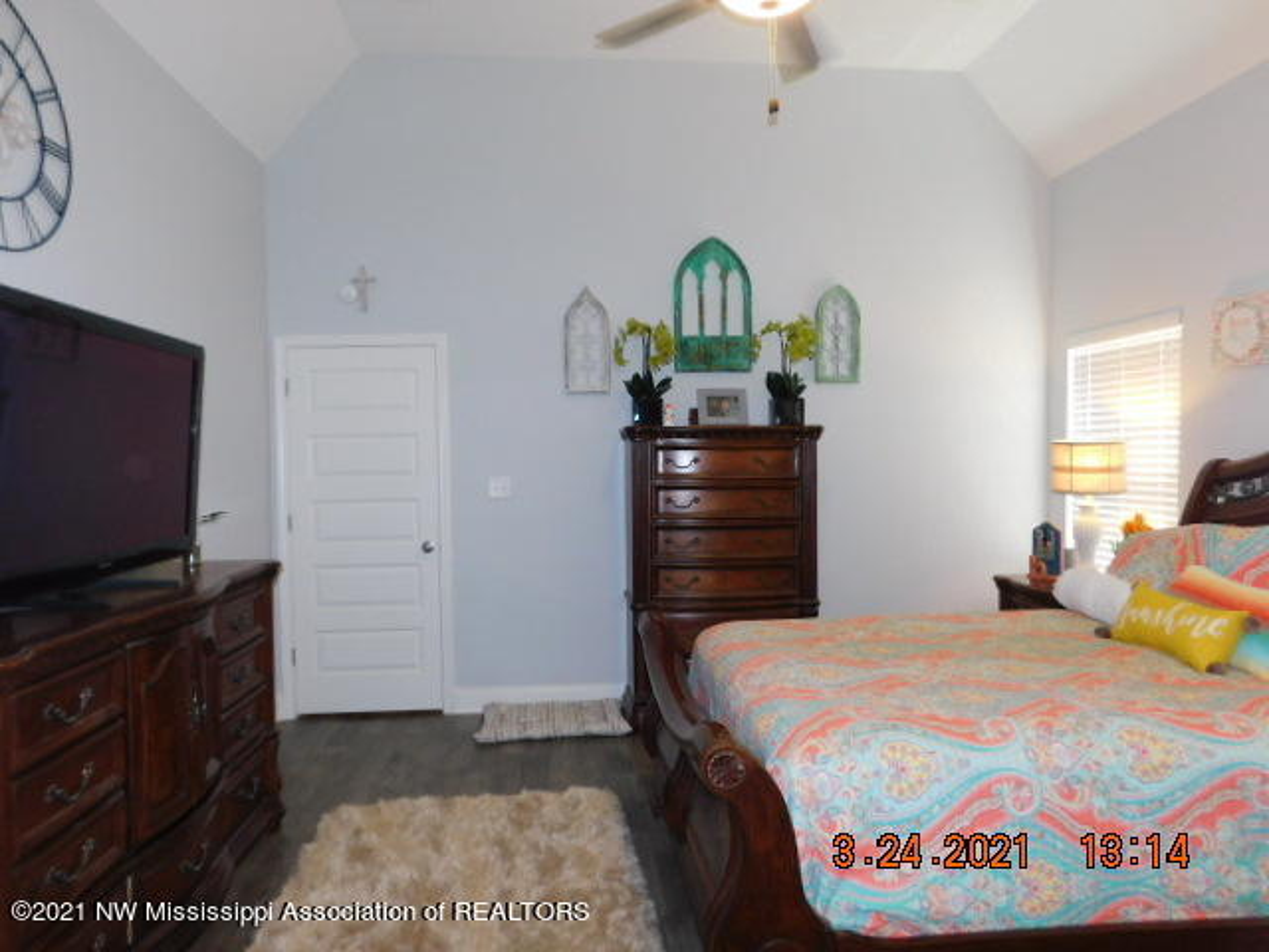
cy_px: 476
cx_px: 634
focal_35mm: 23
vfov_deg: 58.9
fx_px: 843
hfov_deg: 73.9
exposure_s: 1/30
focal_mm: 4
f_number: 3
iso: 200
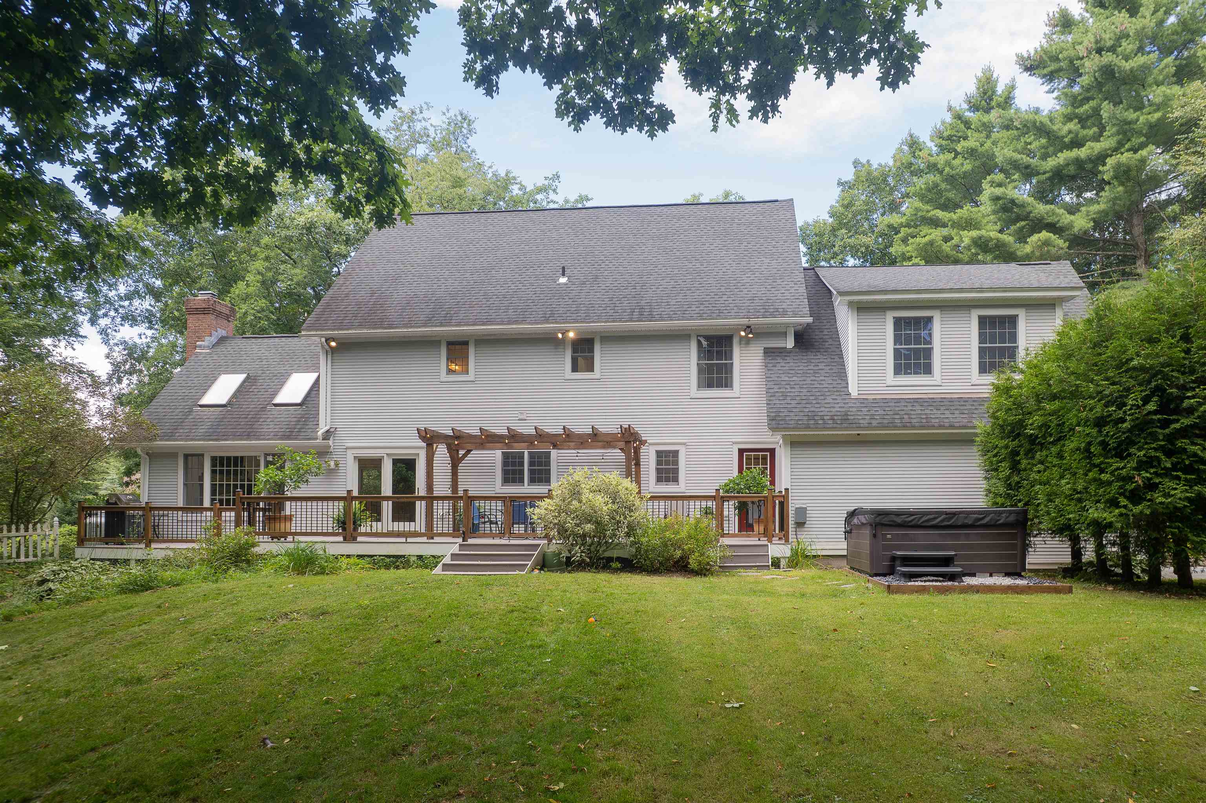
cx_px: 603
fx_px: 737
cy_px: 402
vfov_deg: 57.2
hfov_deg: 78.6
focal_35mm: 22
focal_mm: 8.38
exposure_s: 1/25
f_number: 2.8
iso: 100
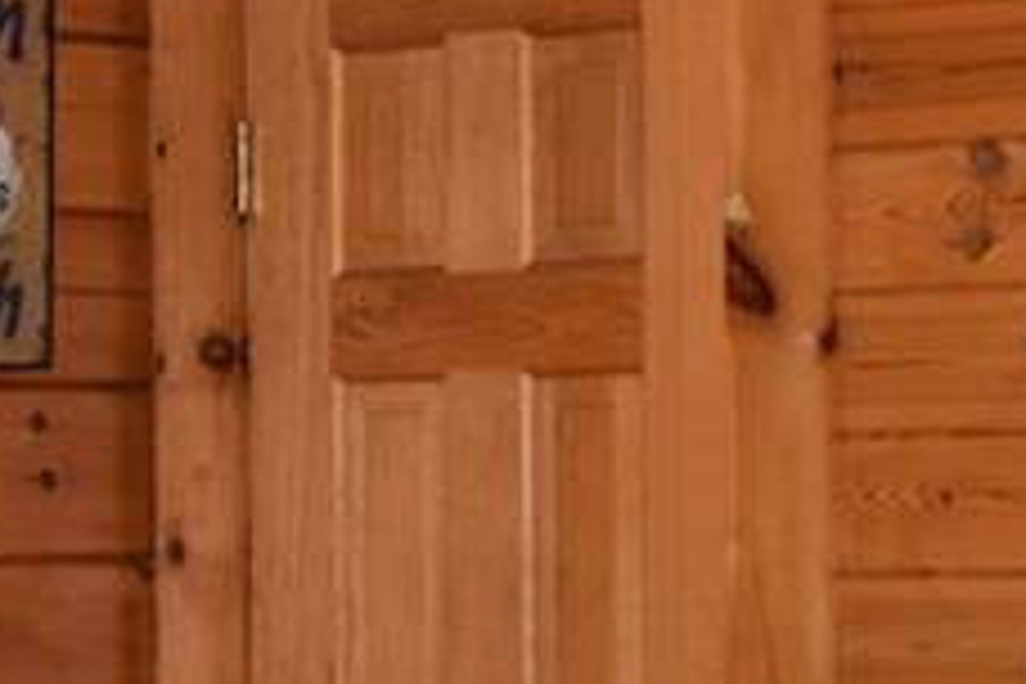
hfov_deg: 10.8
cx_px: 184
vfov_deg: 7.2
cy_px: 900
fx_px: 5386
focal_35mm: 189
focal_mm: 28
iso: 800
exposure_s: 1/125
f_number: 5.6
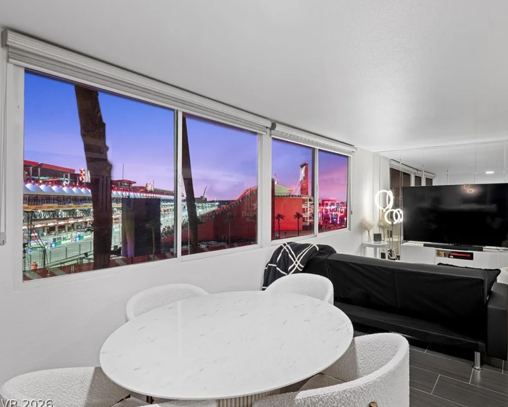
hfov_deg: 79.3
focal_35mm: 20
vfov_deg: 68.1
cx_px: 309
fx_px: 301
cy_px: 201
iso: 640
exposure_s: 2.5
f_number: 10
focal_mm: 17
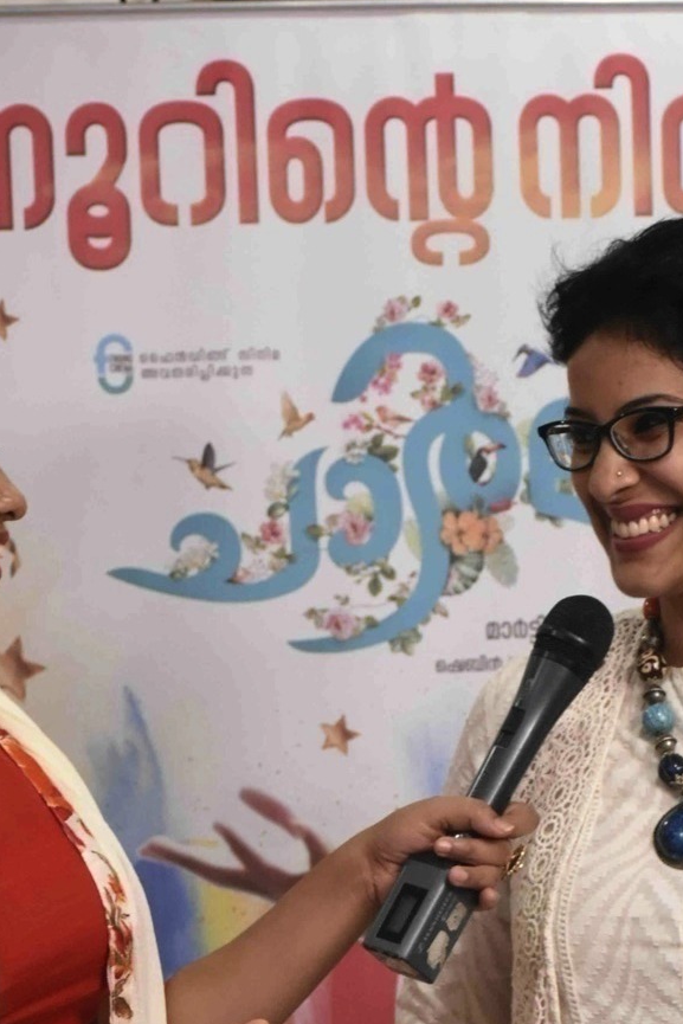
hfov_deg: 9.6
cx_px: 518
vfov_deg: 14.3
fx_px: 4039
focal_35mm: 142
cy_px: 936
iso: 2500
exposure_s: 1/100
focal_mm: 42
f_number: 4.5
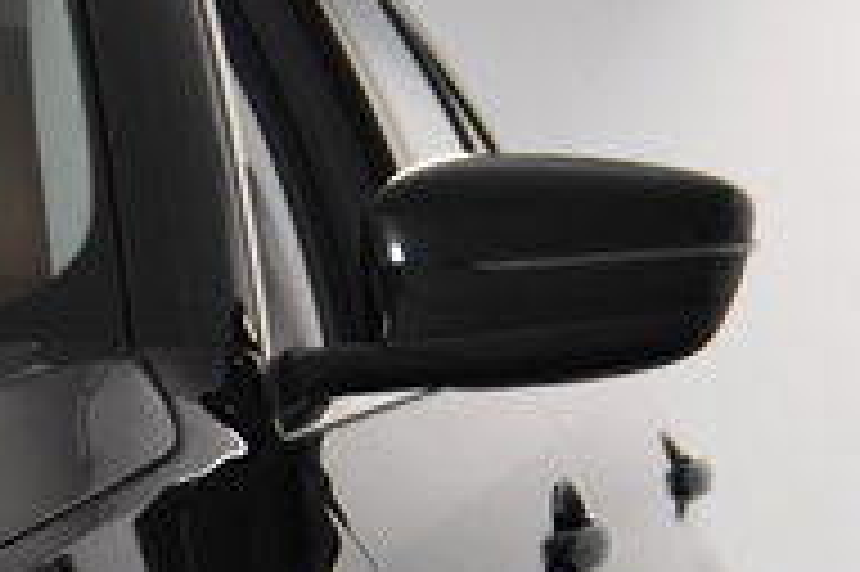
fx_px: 5959
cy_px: 1164
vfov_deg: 5.4
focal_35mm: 250
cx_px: -1373
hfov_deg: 7.6
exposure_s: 1/100
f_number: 5
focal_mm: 31
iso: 1600
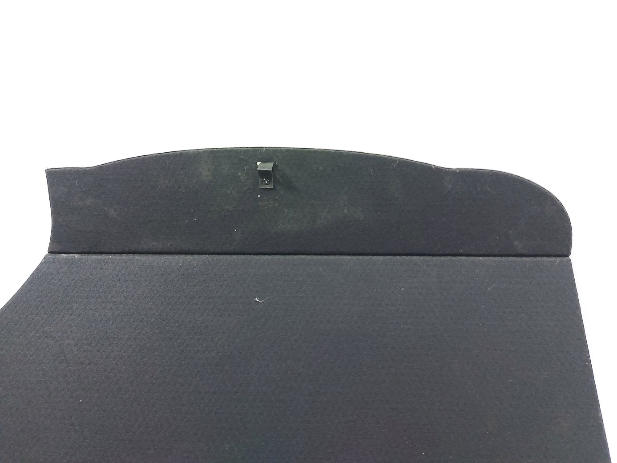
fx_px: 428
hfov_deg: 71.6
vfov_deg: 56.8
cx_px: 308
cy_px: 232
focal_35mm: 24
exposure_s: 1/50
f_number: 1.8
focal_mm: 5.23
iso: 200
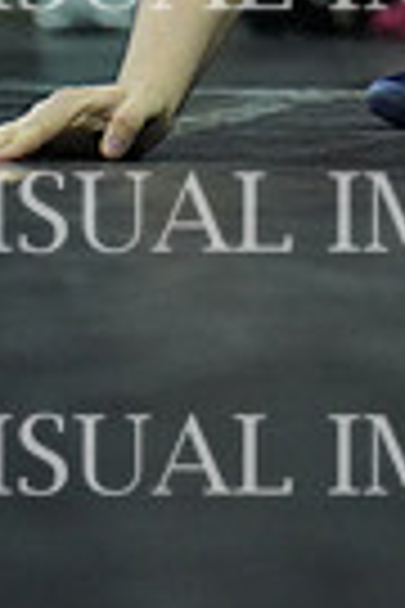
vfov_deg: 3.2
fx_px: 10850
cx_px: 682
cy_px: -635
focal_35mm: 643
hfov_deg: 2.1
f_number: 2.8
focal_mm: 150
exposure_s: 1/1250
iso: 6400
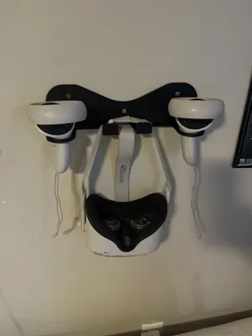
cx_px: 126
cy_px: 168
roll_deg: +0.2
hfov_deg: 53.1
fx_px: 252
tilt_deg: -27.9
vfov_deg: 67.3
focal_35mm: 26
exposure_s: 1/30
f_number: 1.6
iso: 640
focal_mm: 5.1
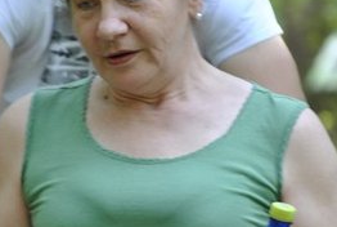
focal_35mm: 614
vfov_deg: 2.3
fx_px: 5763
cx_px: 140
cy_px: 143
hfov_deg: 3.3
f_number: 5.3
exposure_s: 1/125
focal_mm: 165
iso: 800
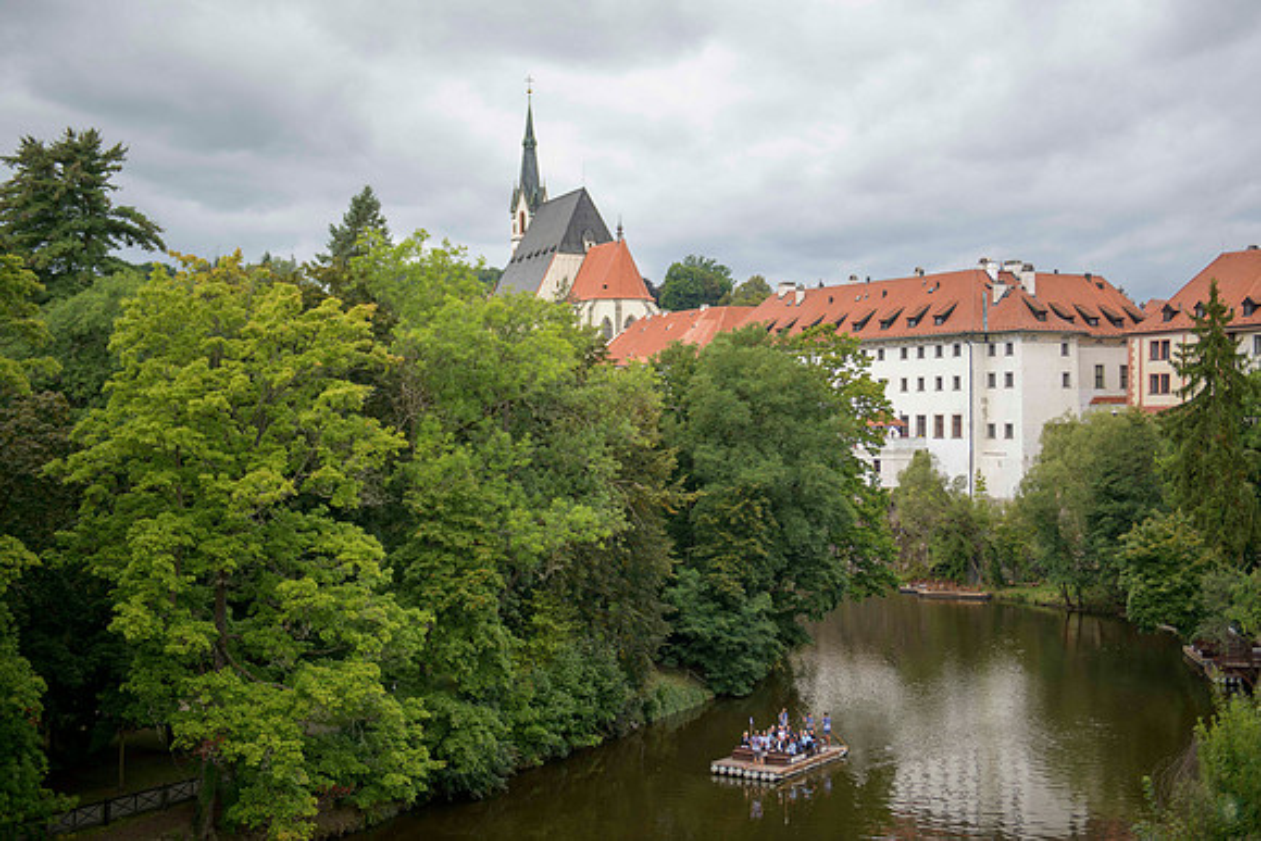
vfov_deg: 28.6
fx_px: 1652
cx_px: 661
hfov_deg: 41.8
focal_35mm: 47
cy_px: 400
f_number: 2.8
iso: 64
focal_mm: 45
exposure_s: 1/400
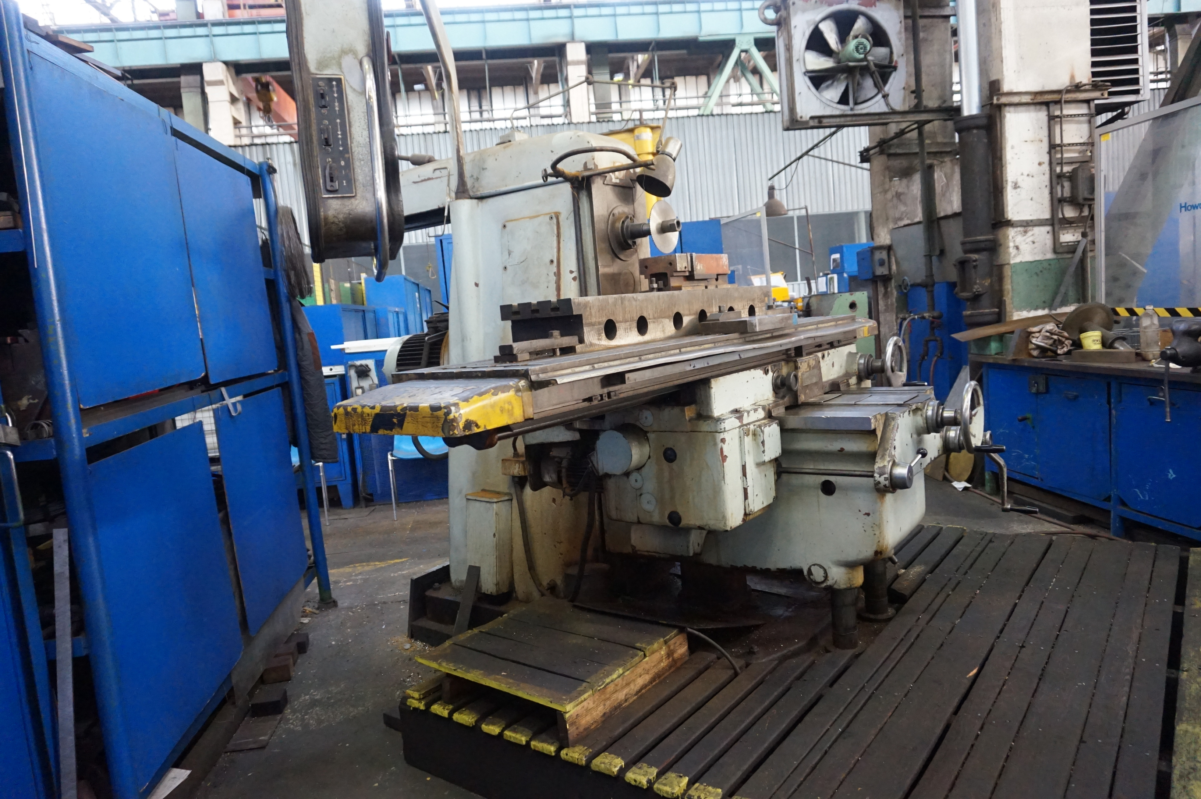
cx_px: 600
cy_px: 400
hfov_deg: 73.8
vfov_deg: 53.1
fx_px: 800
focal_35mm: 24
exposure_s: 1/100
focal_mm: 16
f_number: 3.5
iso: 3200
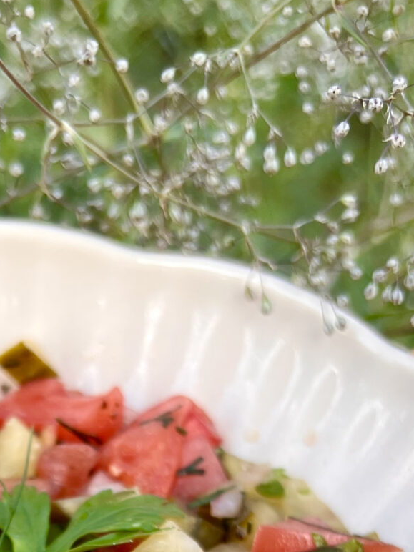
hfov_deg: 21.2
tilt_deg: -48.8
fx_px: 1100
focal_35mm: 69
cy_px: 695
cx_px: 124
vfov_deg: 24.9
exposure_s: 1/558
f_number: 1.5
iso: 50
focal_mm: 5.7
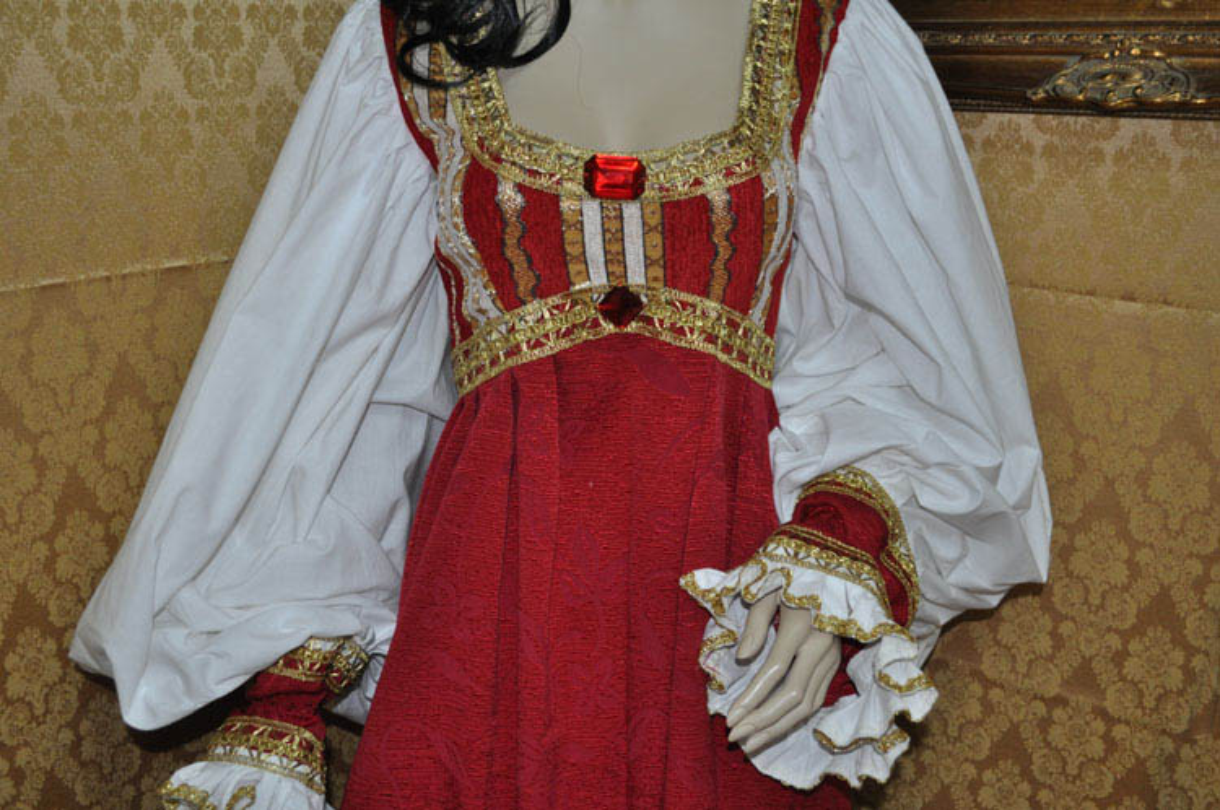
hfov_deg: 49.6
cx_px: 610
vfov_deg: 34.1
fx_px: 1320
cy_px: 405
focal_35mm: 39
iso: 800
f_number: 4.2
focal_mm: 26
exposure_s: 1/60
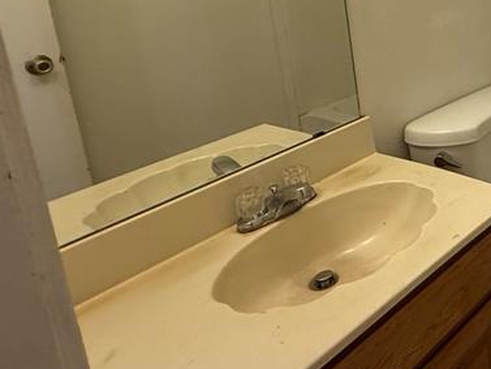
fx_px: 539
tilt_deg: -11.0
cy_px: 10
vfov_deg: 34.7
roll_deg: +1.8
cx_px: 594
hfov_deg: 37.0
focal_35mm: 38
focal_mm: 2.22
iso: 250
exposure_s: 1/120
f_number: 2.2
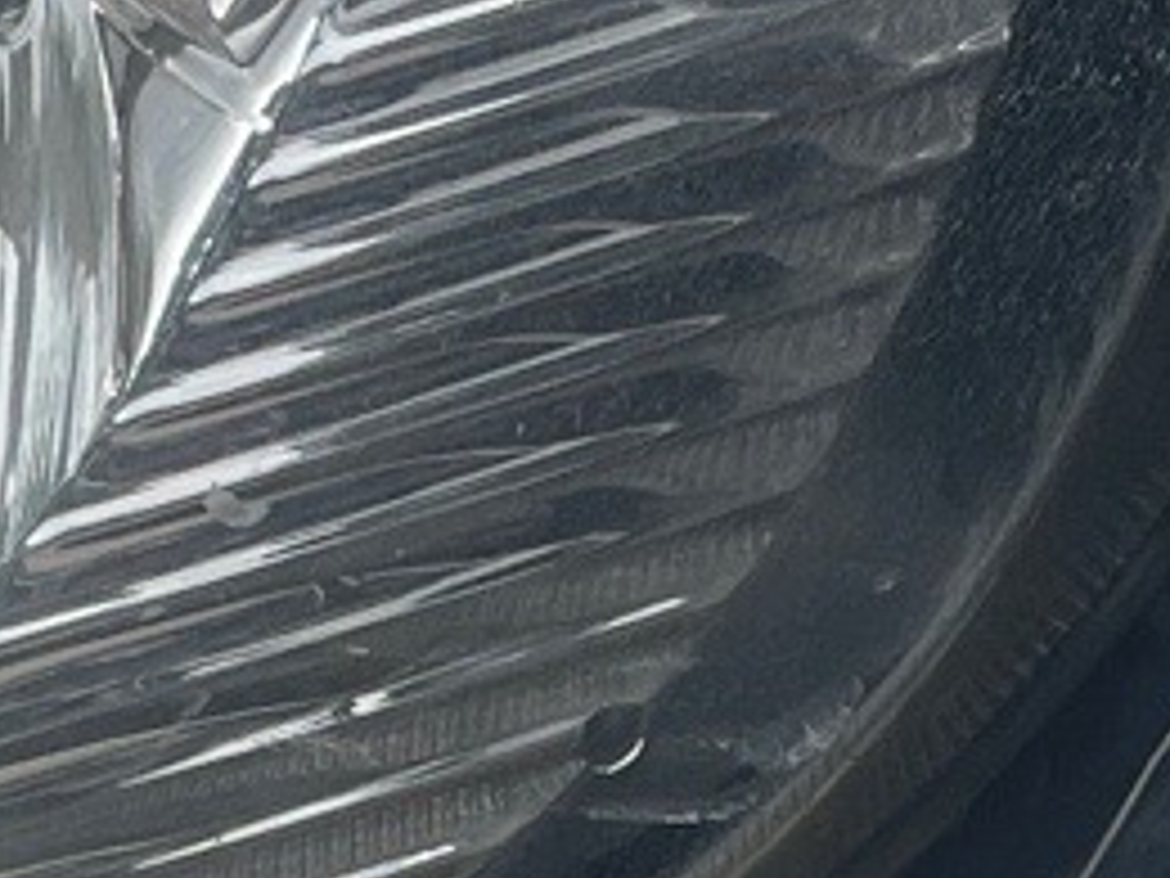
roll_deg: -14.5
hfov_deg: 9.9
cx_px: -752
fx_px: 6489
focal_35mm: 192
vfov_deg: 7.4
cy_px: 1833
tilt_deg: -38.4
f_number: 1.6
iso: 32
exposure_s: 1/2747
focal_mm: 4.2
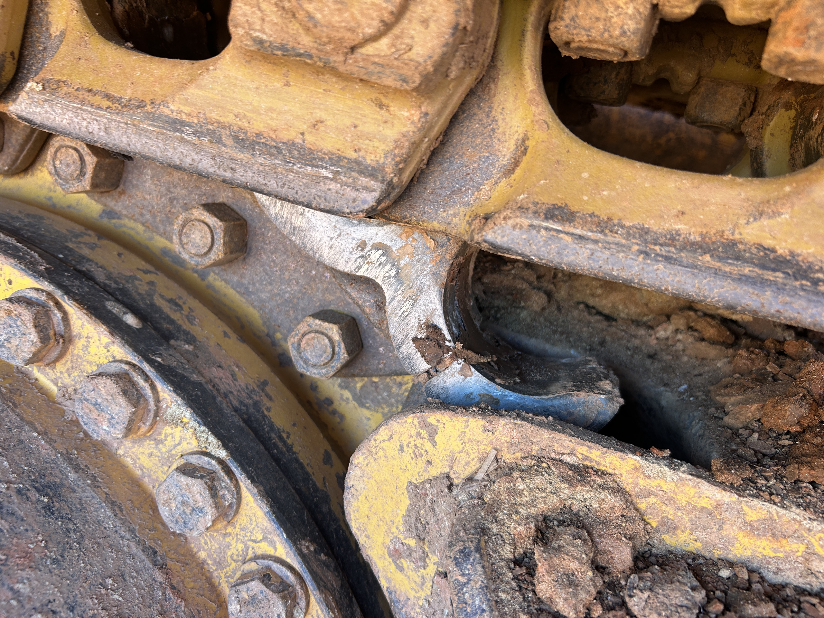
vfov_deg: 53.1
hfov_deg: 67.3
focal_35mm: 26
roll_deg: -13.8
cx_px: 412
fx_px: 619
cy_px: 309
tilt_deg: -12.9
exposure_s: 1/121
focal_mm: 5.7
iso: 40
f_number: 1.5
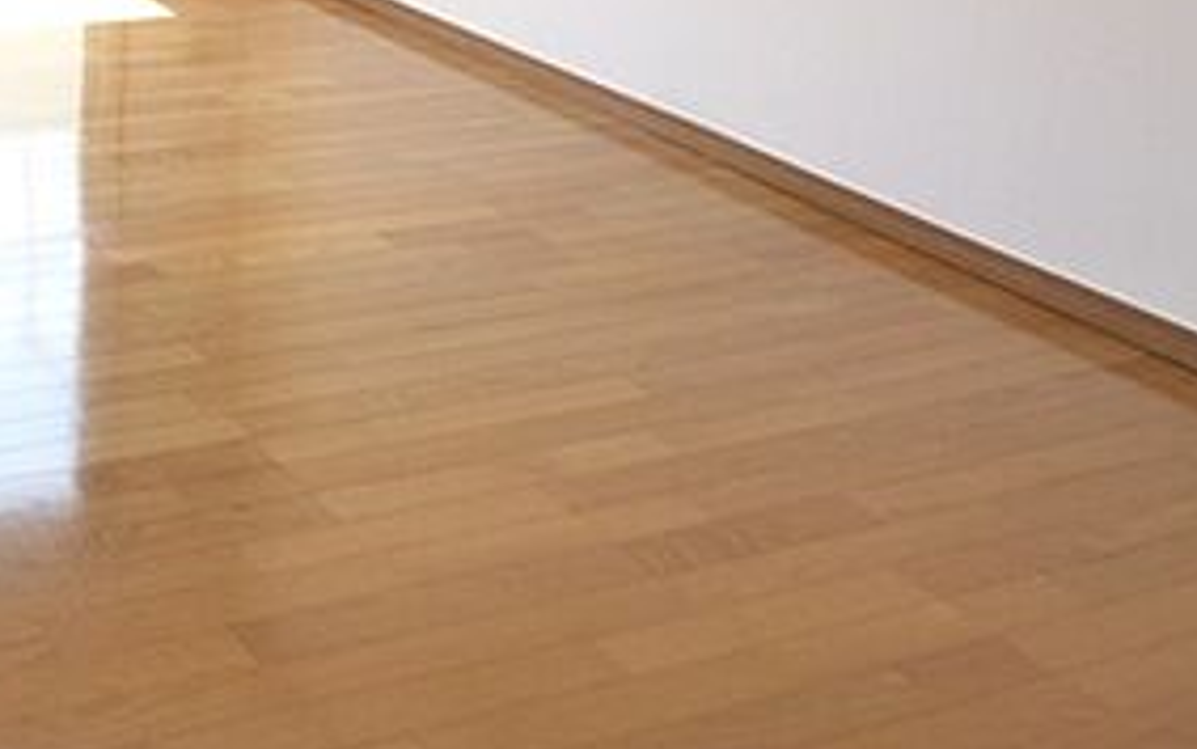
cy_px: -186
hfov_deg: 35.8
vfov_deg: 24.1
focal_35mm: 48
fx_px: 1566
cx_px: -114
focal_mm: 3.58
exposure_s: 1/100
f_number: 2.8
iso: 160
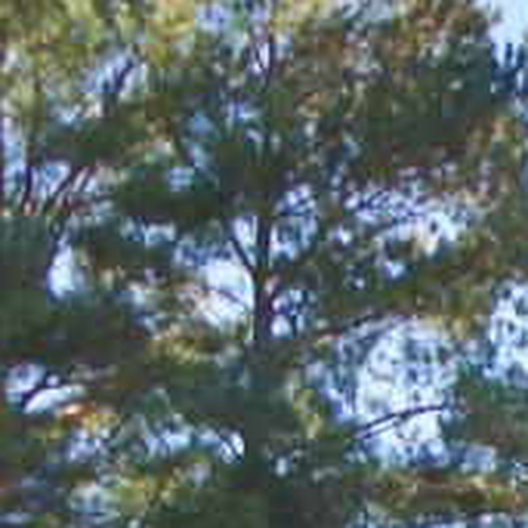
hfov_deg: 5.2
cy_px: 1212
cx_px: 2022
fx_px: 5263
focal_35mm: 305
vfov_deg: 5.6
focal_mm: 20
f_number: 5.6
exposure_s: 1/250
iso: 200
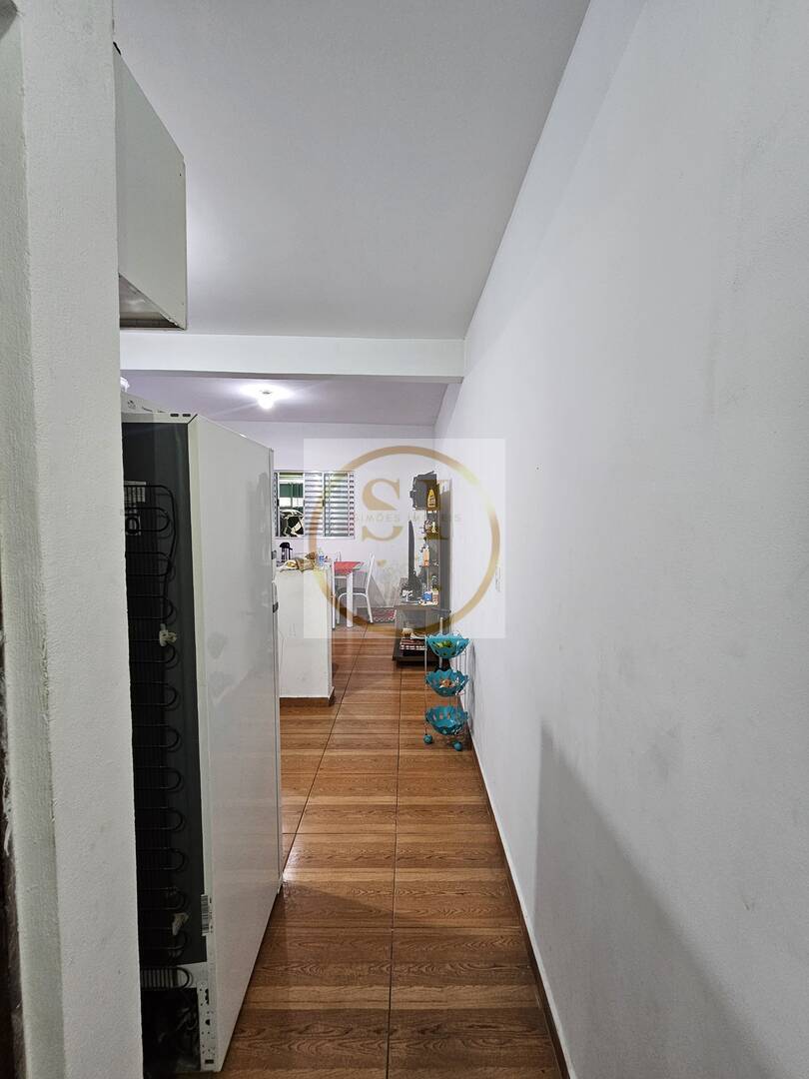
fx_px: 405
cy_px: 540
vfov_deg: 106.2
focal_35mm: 13
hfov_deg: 89.9
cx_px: 404
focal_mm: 2.2
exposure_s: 1/30
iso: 400
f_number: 2.2
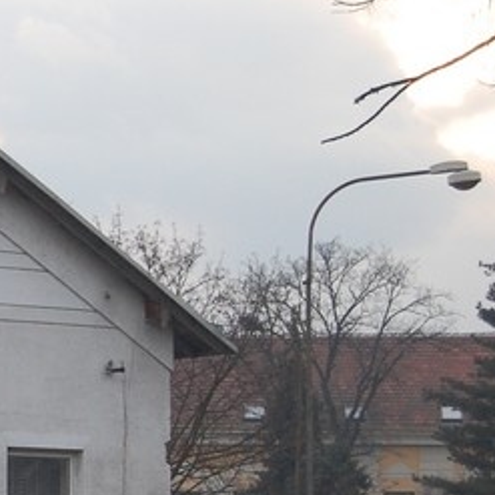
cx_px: -271
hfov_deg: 8.7
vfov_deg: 9.0
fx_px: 3155
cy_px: 389
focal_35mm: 195
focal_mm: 42
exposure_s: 1/80
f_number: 5.3
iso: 800
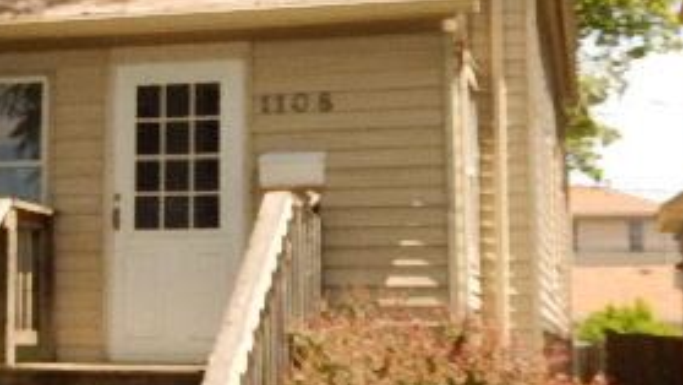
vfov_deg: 15.1
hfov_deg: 26.0
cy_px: 154
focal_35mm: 80
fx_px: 1449
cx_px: 135
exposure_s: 1/800
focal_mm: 5.7
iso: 125
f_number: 3.8
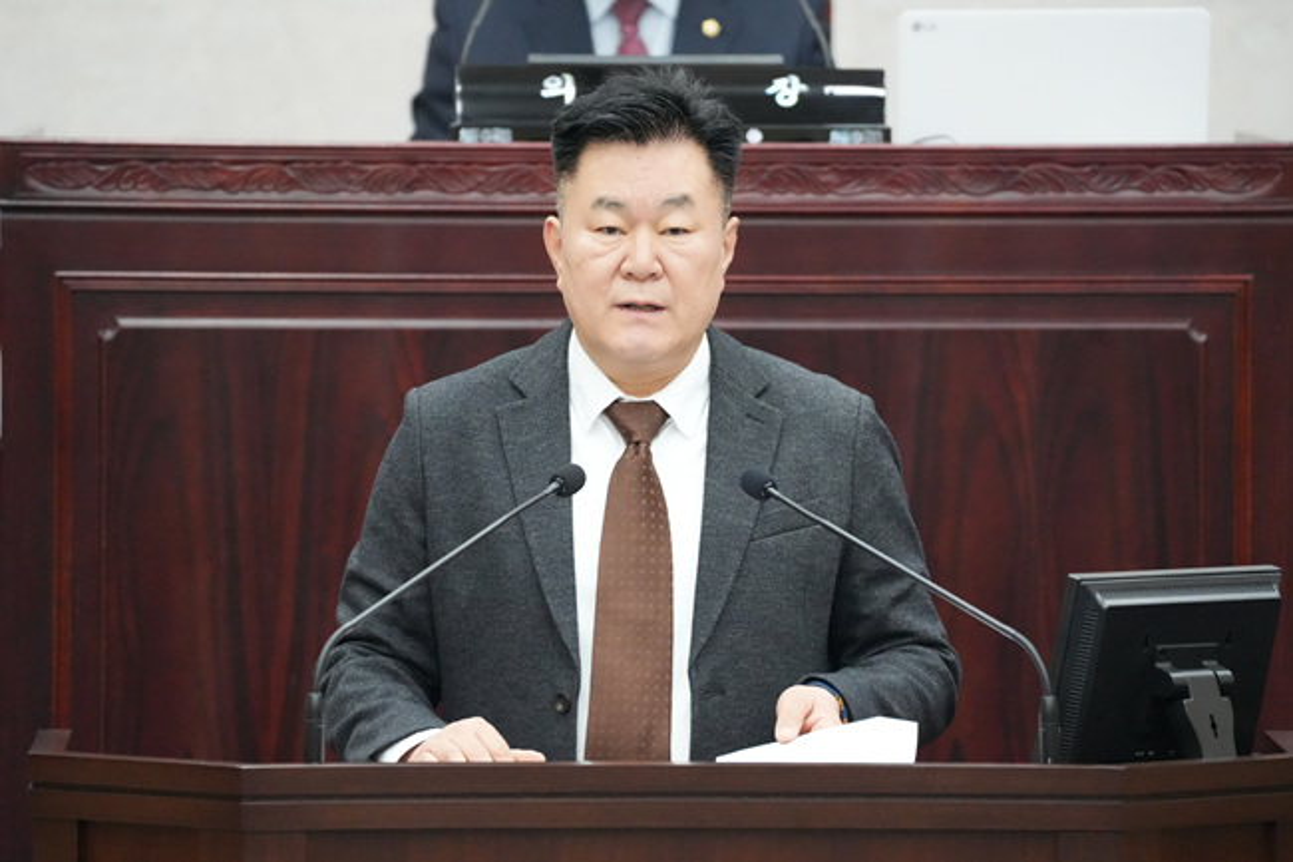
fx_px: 11633
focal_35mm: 324
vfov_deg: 4.2
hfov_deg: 6.4
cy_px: 431
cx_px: 646
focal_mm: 324
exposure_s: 1/320
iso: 12800
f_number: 5.6
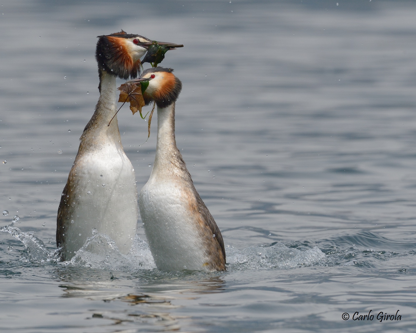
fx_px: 11808
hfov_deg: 2.0
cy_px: 166
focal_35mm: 959
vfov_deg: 1.6
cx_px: 170
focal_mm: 850
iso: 1000
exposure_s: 1/3200
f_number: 11
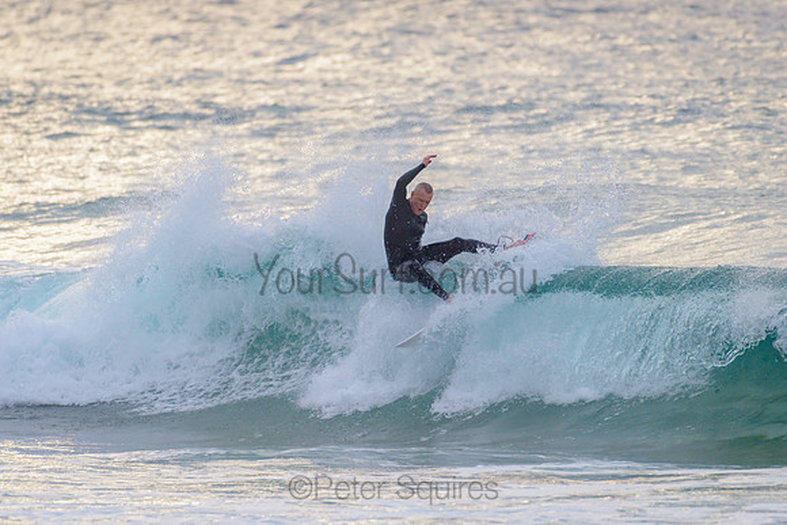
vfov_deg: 2.2
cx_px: 382
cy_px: 258
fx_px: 13407
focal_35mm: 613
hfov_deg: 3.4
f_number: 5.6
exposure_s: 1/1250
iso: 450
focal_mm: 500
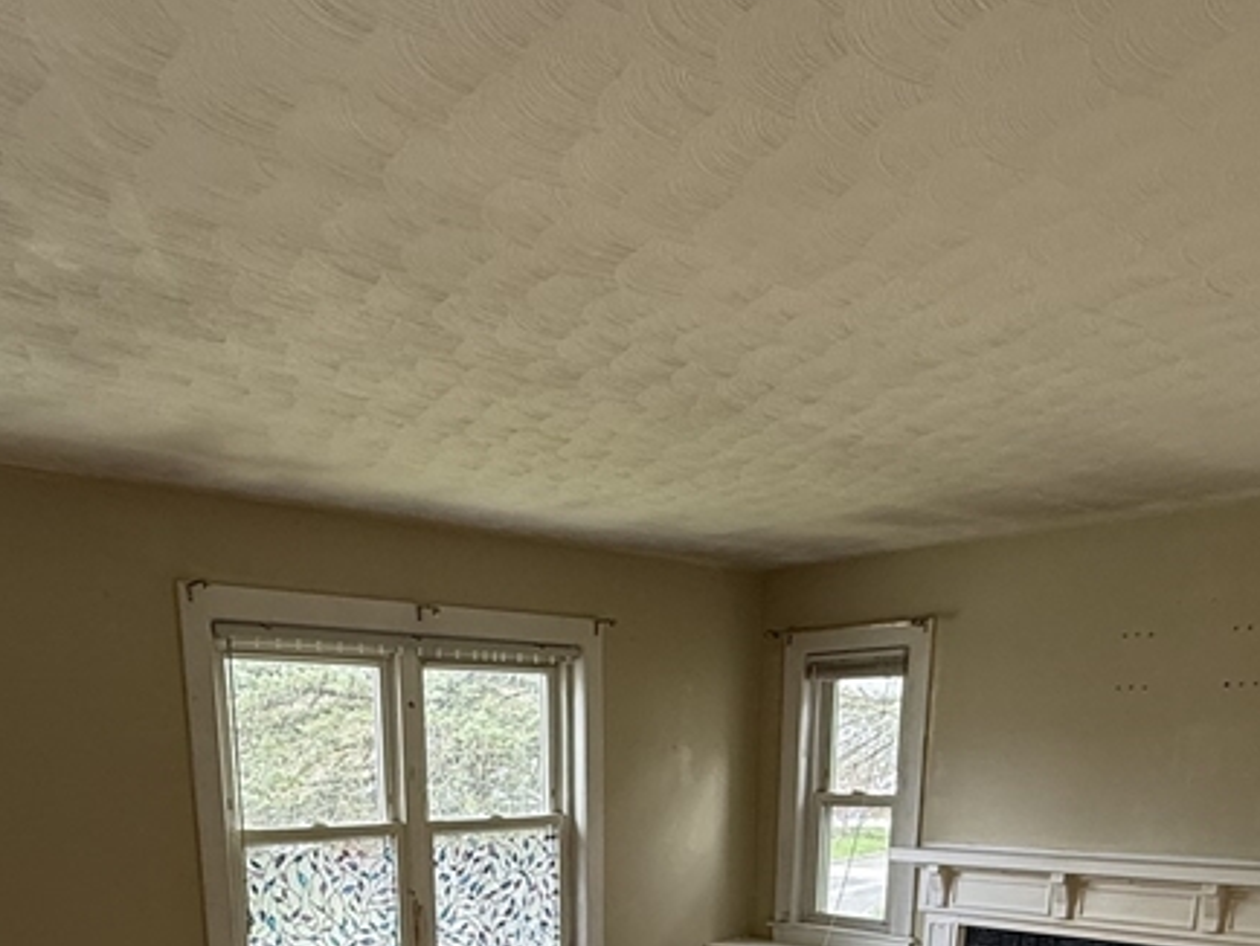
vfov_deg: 35.4
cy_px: 1091
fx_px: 1202
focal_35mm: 33
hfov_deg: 55.1
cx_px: 543
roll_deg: +0.7
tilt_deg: -15.9
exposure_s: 1/99
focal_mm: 2.22
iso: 160
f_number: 2.2
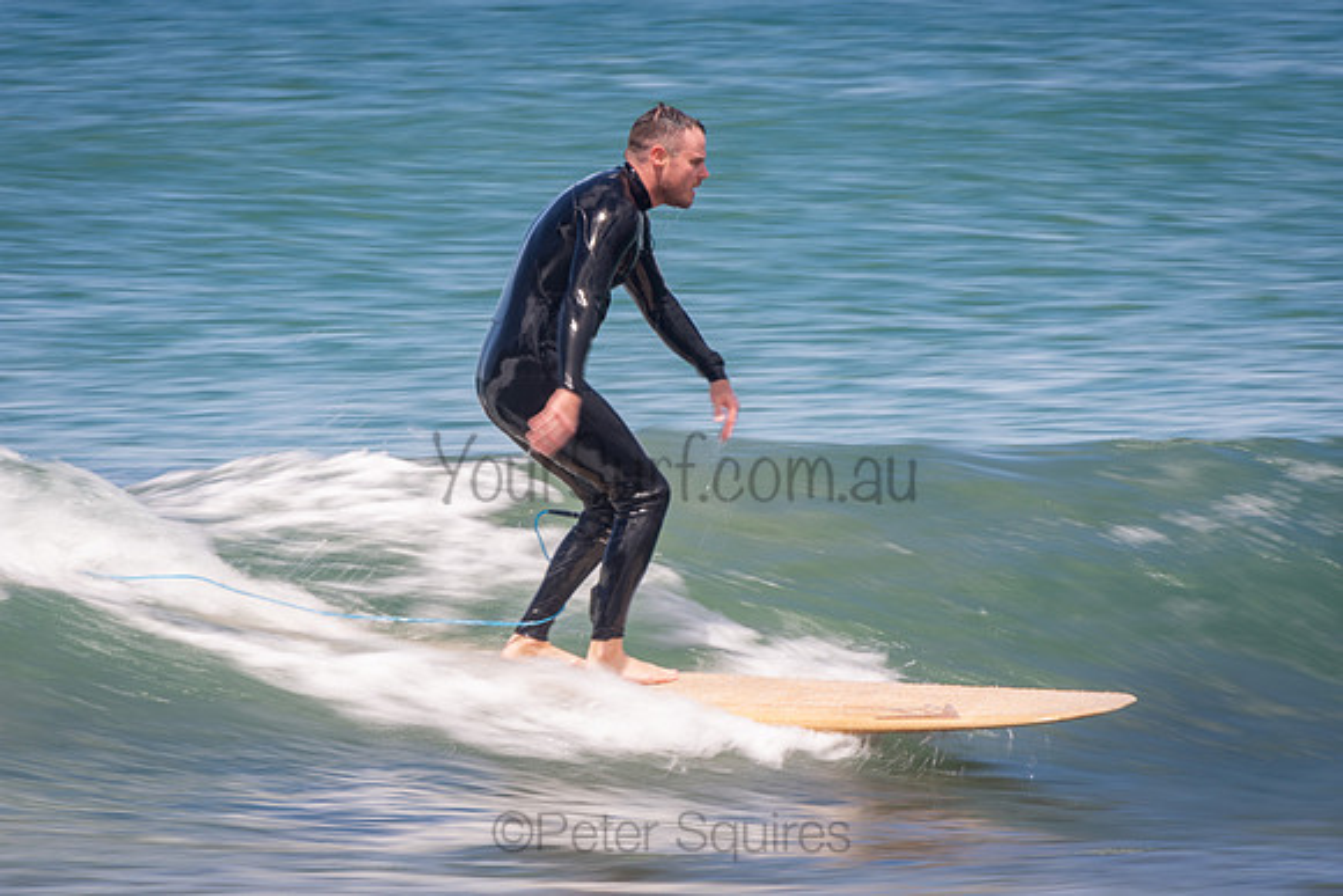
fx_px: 22388
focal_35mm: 600
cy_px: 448
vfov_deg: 2.3
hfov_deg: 3.4
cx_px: 672
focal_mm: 400
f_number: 22
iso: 100
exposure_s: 1/30
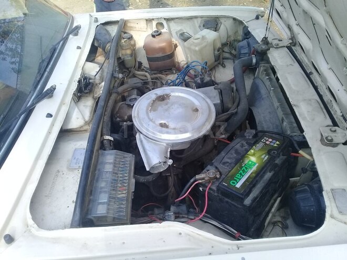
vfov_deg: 45.4
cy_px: 130
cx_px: 174
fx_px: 311
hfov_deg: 58.4
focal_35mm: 31
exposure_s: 1/344
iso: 50
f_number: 2.2
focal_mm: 3.3
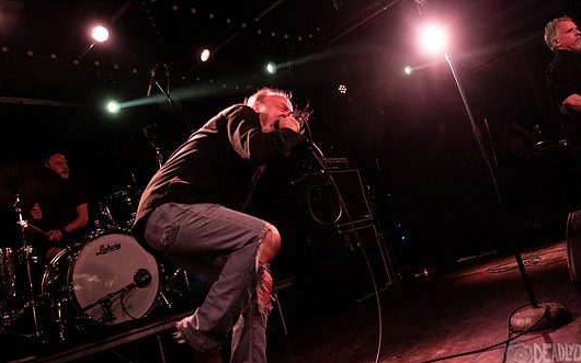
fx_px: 443
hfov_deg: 66.4
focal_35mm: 28
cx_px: 316
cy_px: 160
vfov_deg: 44.4
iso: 2500
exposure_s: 1/125
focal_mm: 24
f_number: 3.2
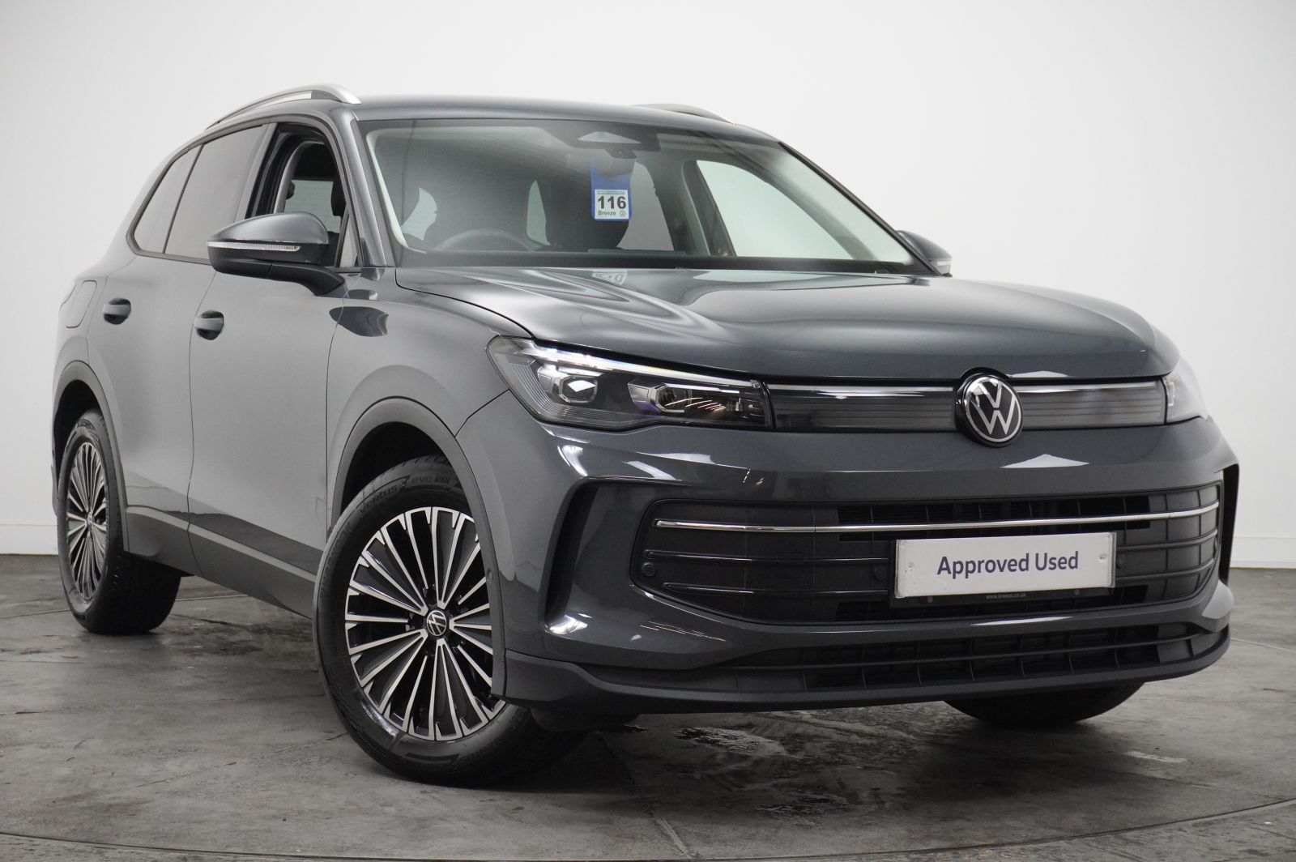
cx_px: 648
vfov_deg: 21.0
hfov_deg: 31.2
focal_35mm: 64
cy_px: 431
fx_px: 2320
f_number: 5.6
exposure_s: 1/200
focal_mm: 43
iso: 4000
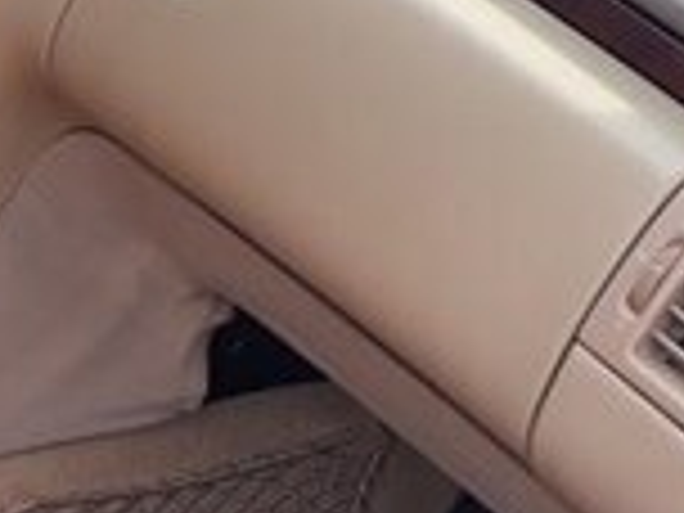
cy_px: 272
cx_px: -580
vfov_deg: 12.7
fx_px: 2312
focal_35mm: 117
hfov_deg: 14.6
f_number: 1.9
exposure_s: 1/150
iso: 40
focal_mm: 3.6
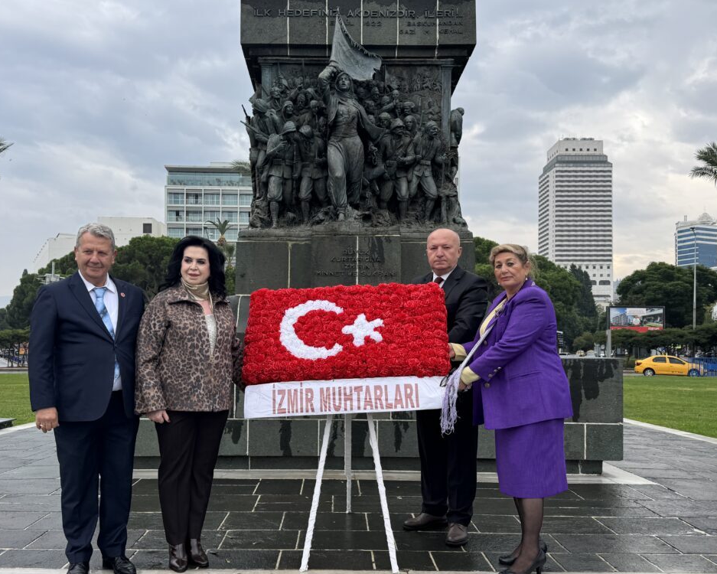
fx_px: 679
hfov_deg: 55.6
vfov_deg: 45.7
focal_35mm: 32
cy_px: 330
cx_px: 323
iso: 80
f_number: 1.78
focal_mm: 6.76
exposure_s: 1/1112
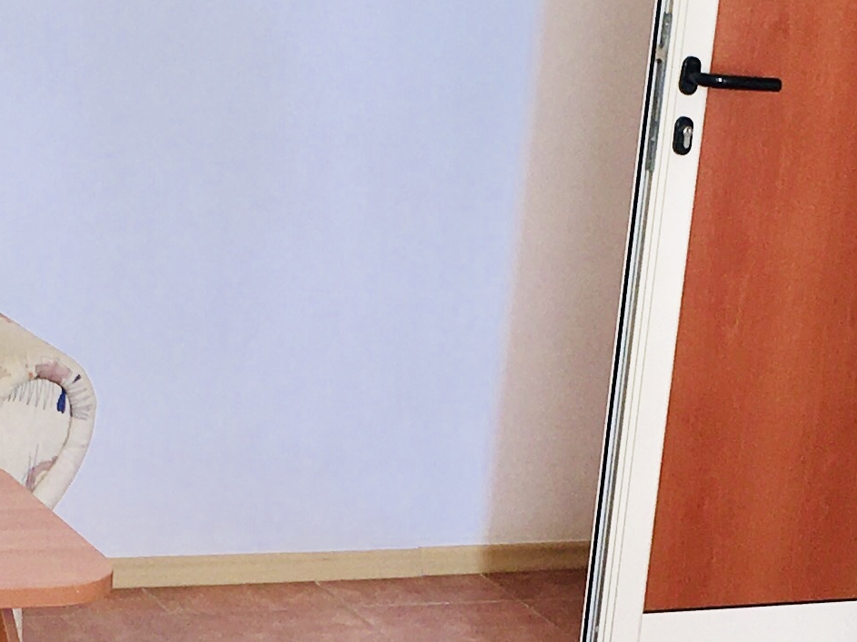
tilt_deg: -16.9
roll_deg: -5.4
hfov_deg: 15.9
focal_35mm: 124
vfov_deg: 11.8
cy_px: 703
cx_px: 416
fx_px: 3070
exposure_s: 1/33
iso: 25
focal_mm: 4.15
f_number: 2.2
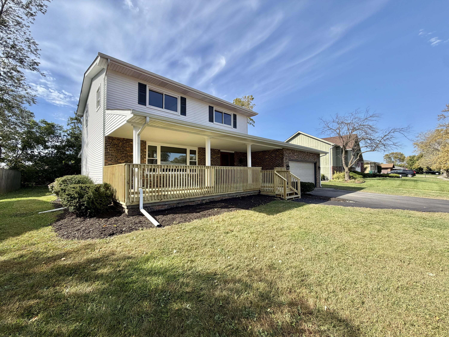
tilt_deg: +1.1
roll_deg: +0.5
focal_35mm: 14
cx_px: 224
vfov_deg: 85.7
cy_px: 168
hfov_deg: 102.1
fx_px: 182
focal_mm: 2.22
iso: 25
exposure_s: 1/770
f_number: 2.2
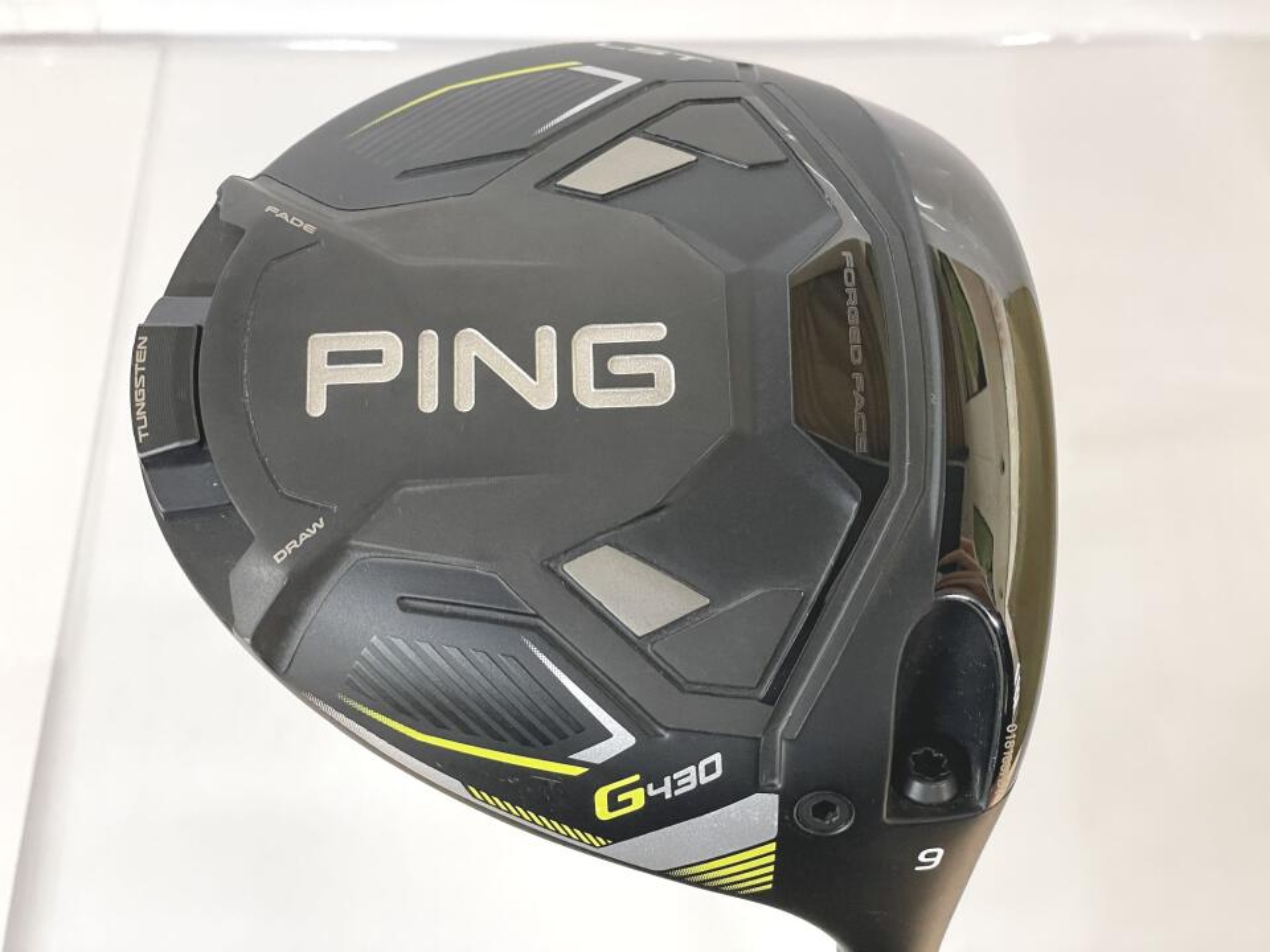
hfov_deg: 36.8
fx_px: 1908
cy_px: 476
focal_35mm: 52
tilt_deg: -63.8
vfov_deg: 28.0
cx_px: 635
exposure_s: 1/60
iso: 200
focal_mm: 6
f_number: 2
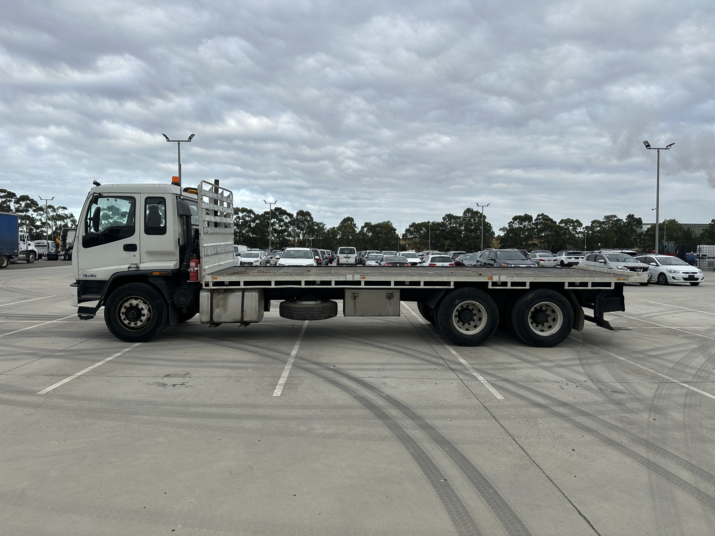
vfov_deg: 56.8
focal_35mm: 24
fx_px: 496
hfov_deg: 71.6
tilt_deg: -1.5
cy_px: 268
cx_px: 358
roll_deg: -0.5
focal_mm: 6.86
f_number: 1.78
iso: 80
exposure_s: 1/1916
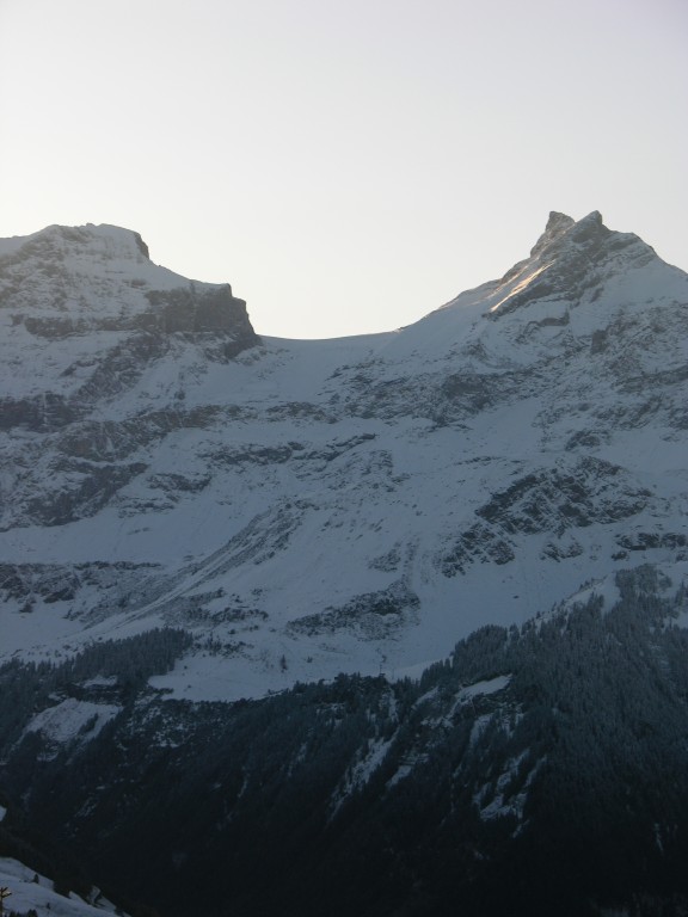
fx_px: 3180
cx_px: 344
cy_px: 458
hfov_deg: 12.3
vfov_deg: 16.4
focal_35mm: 120
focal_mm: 29.5
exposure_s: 1/218
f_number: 4.7
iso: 50
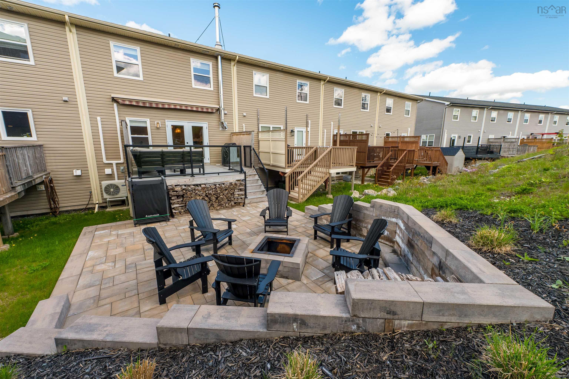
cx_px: 284
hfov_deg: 104.3
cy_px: 190
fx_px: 221
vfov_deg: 81.2
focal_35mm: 14
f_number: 11
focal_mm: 14
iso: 400
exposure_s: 1/200
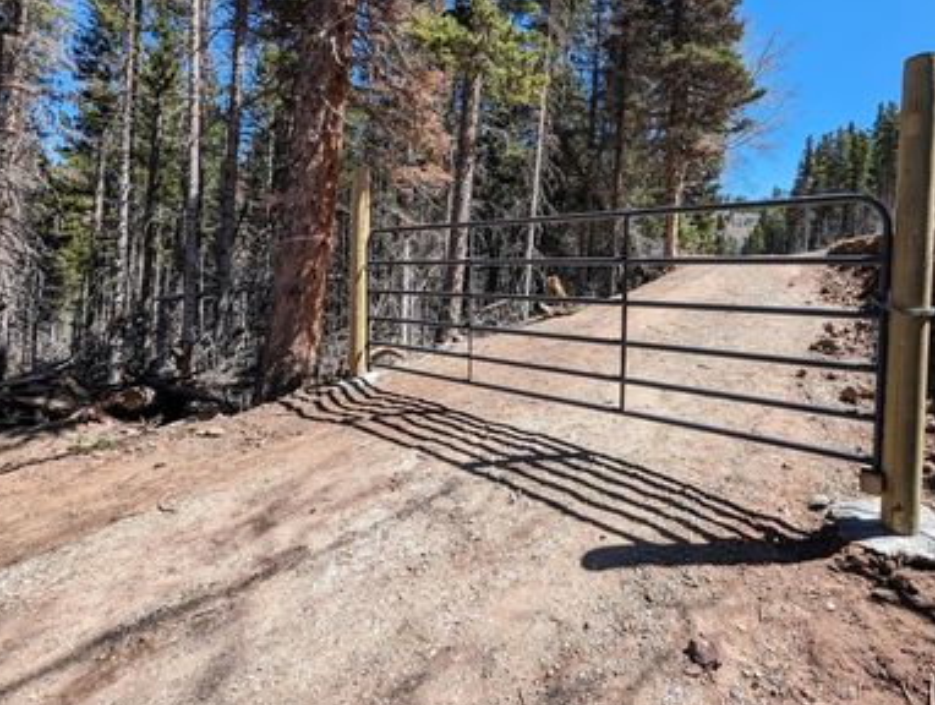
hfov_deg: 89.4
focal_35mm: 17
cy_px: 296
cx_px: 573
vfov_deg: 74.4
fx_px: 460
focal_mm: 1.95
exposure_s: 1/781
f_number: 2.2
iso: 48
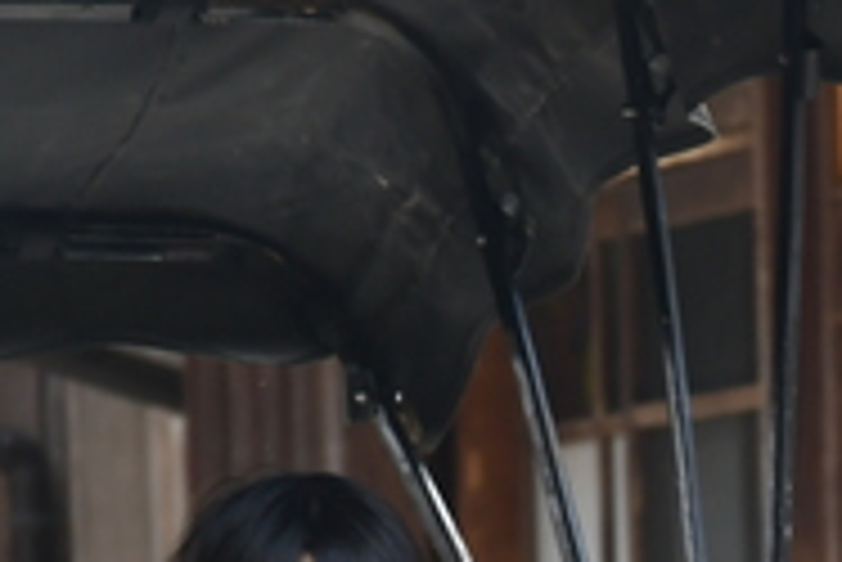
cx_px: 903
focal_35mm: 677
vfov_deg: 2.0
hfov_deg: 3.0
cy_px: 692
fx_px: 15846
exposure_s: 1/250
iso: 320
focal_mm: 116
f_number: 5.6
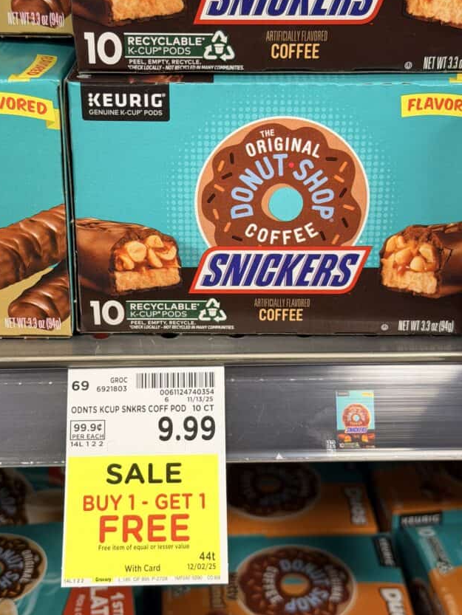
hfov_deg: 24.8
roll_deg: -0.4
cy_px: 309
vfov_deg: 32.7
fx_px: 1050
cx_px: 238
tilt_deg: -27.3
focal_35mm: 59
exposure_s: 1/60
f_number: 1.78
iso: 125
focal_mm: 6.76
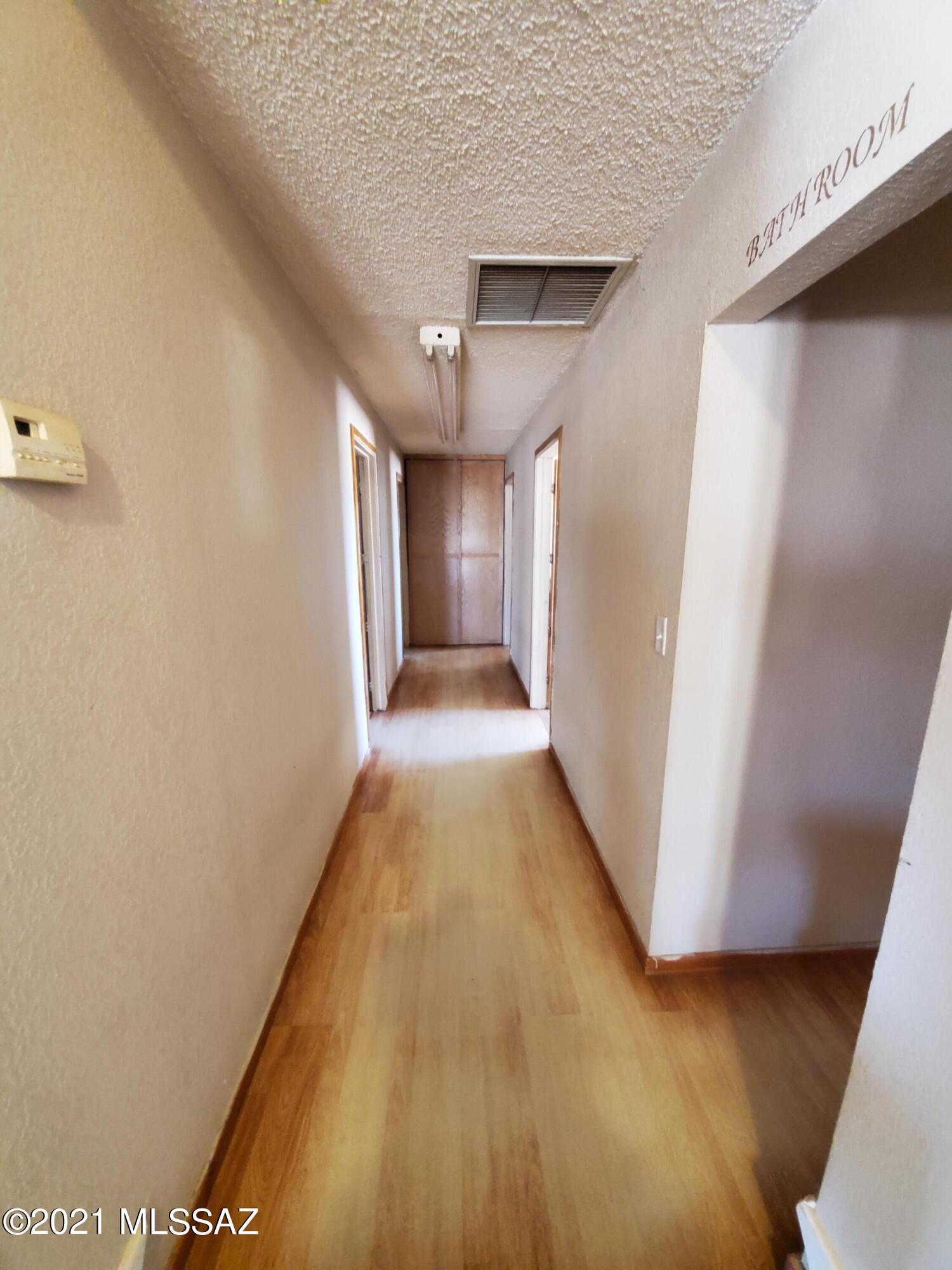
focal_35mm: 13
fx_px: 477
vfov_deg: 106.2
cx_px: 476
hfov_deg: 89.9
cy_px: 635
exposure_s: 1/30
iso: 1000
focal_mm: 1.8
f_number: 2.2
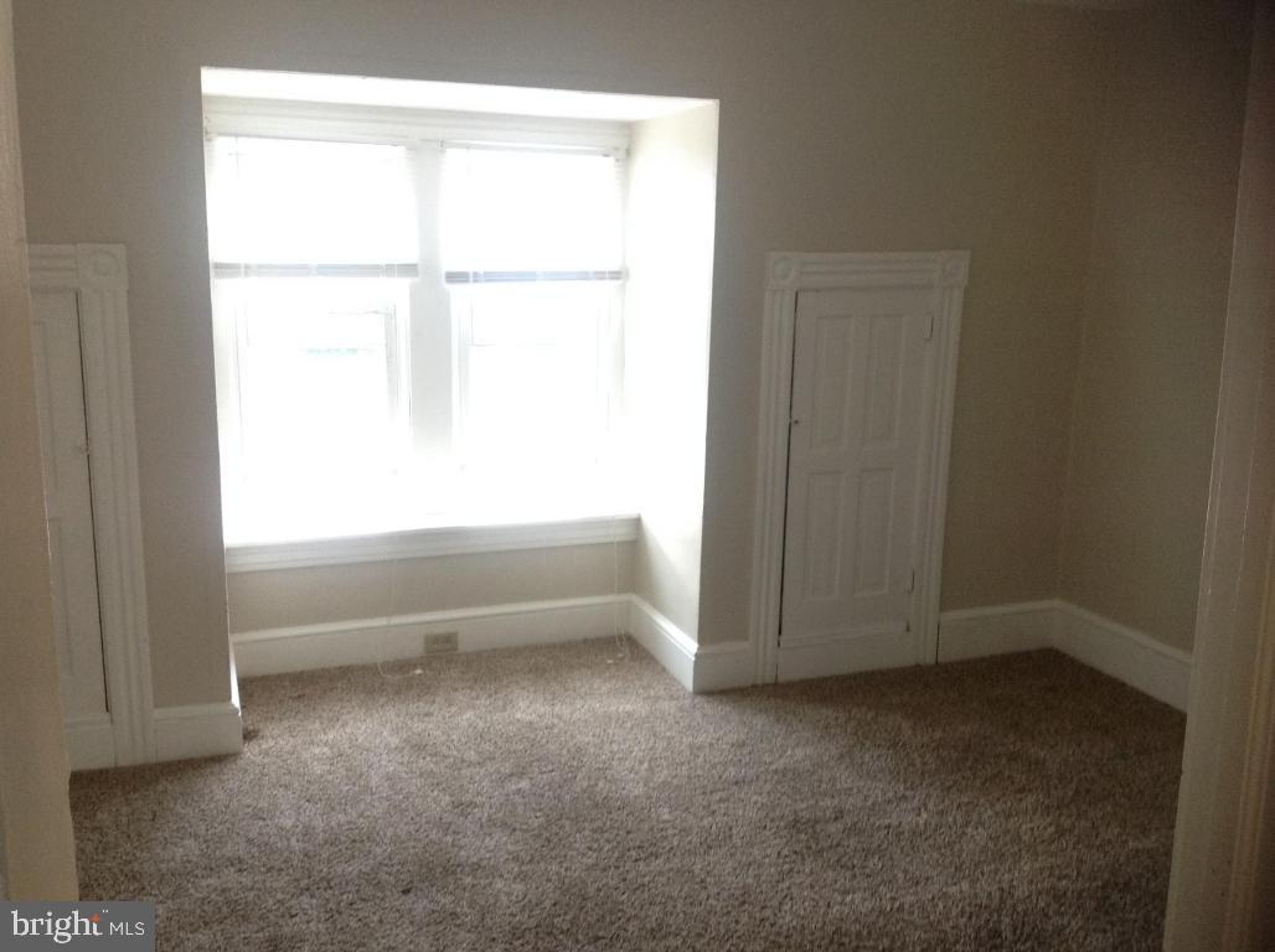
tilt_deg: -8.8
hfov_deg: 52.7
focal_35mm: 35
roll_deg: -1.1
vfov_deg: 40.6
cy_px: 476
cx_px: 638
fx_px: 1287
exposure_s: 1/15
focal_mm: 4.28
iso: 160
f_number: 2.4
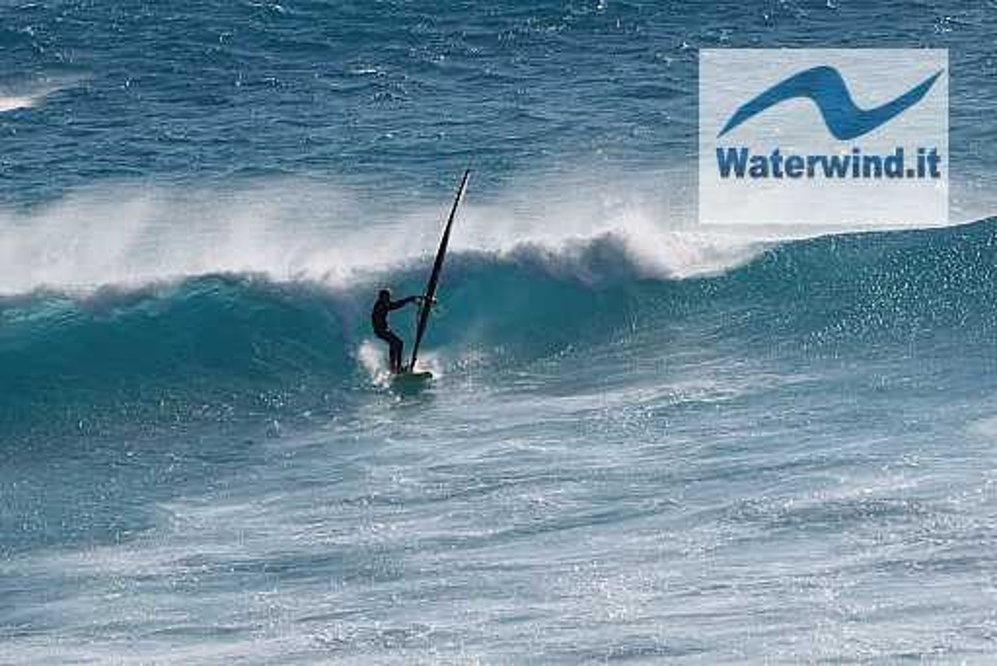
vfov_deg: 3.1
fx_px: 12469
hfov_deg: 4.6
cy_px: 333
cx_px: 498
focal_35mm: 450
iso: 200
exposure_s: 1/1000
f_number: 8
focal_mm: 300
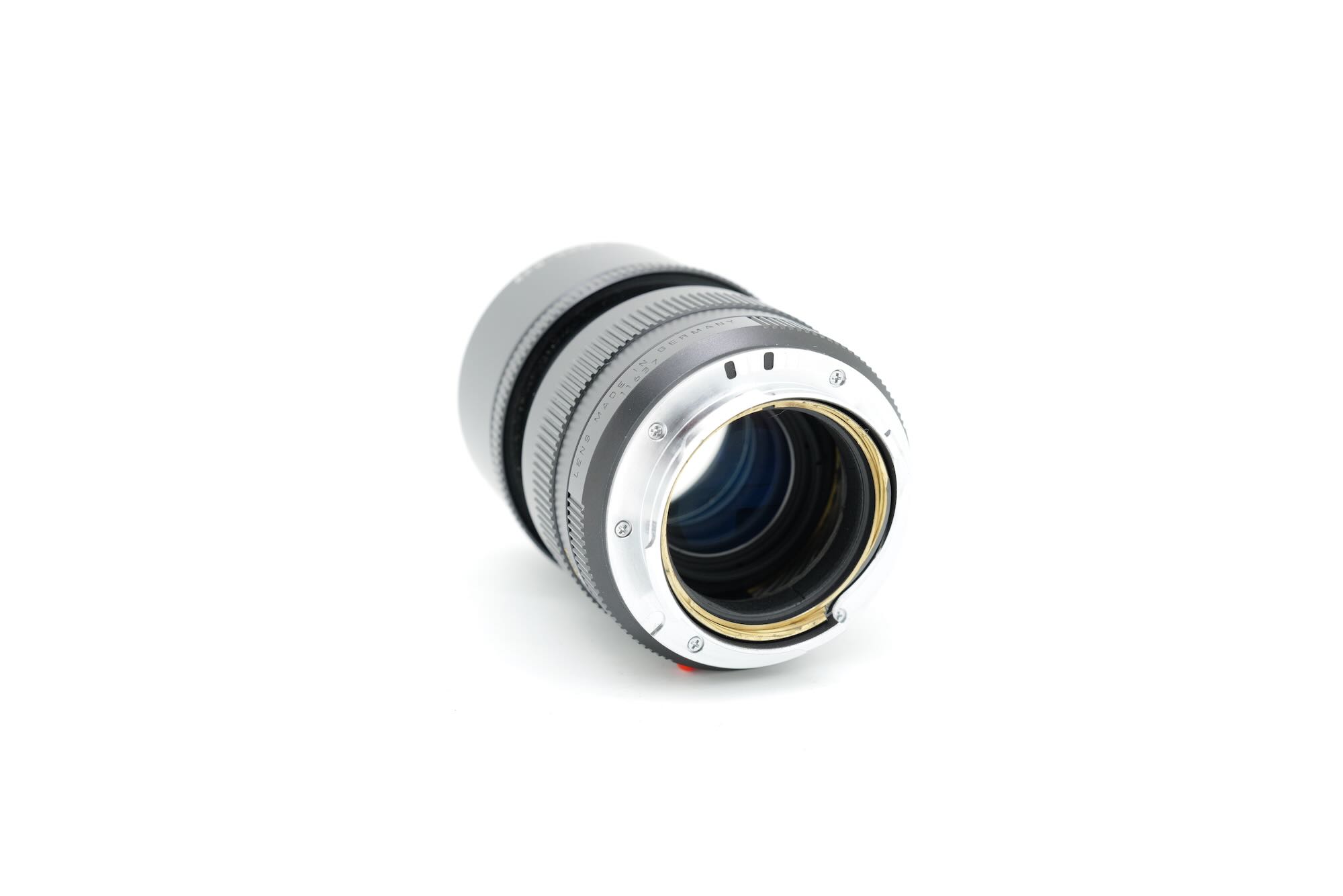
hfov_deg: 45.4
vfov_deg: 31.2
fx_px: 1604
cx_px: 672
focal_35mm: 43
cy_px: 448
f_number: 8
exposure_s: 1/60
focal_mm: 43
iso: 800
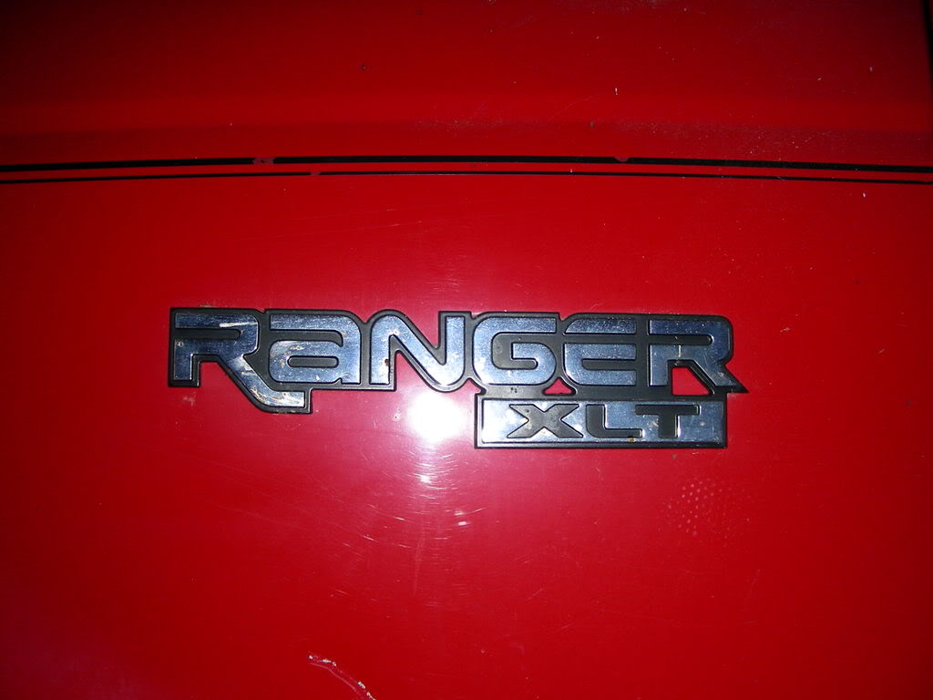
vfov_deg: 37.7
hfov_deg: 49.0
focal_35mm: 38
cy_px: 350
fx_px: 1024
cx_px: 466
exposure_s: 1/60.1
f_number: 3.5
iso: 50
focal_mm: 6.3
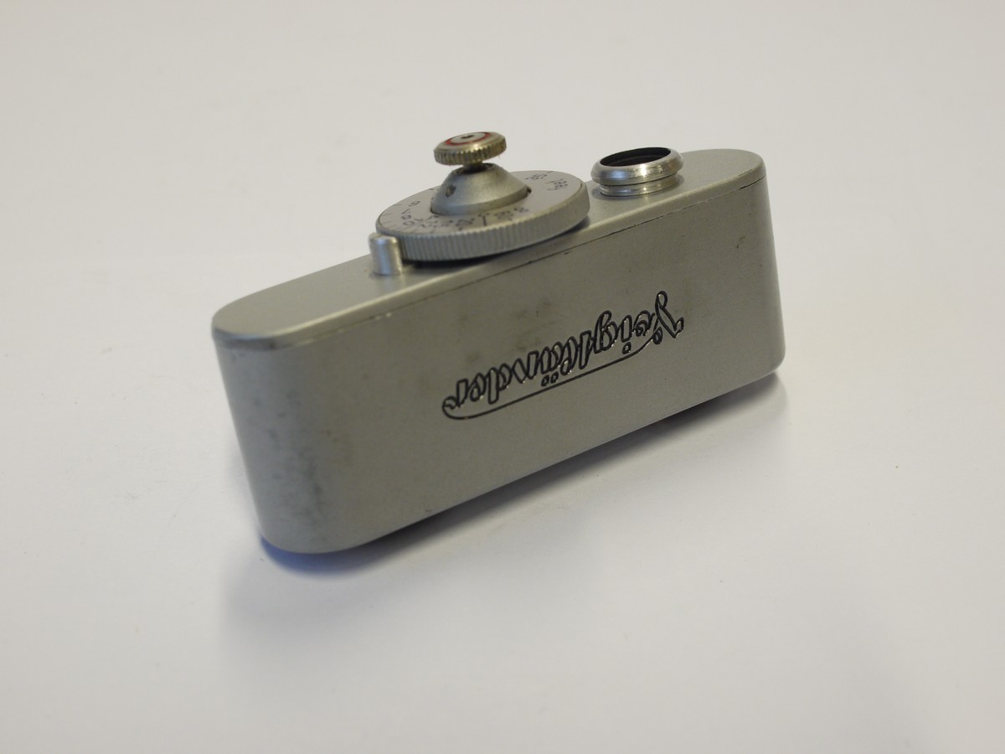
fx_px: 1742
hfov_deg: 32.2
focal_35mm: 60
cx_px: 502
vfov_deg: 24.4
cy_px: 377
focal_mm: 30
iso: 400
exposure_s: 1/25
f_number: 8
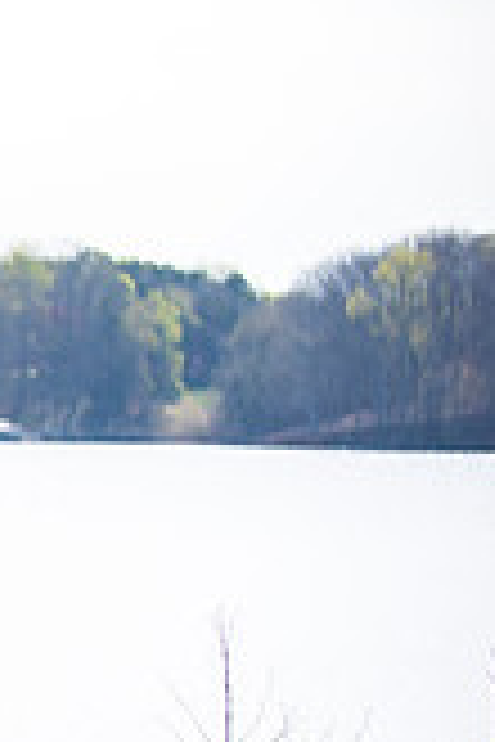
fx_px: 6228
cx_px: -788
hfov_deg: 4.4
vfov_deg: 6.8
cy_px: 420
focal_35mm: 302
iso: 100
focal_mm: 86
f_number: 2.8
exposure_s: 1/800
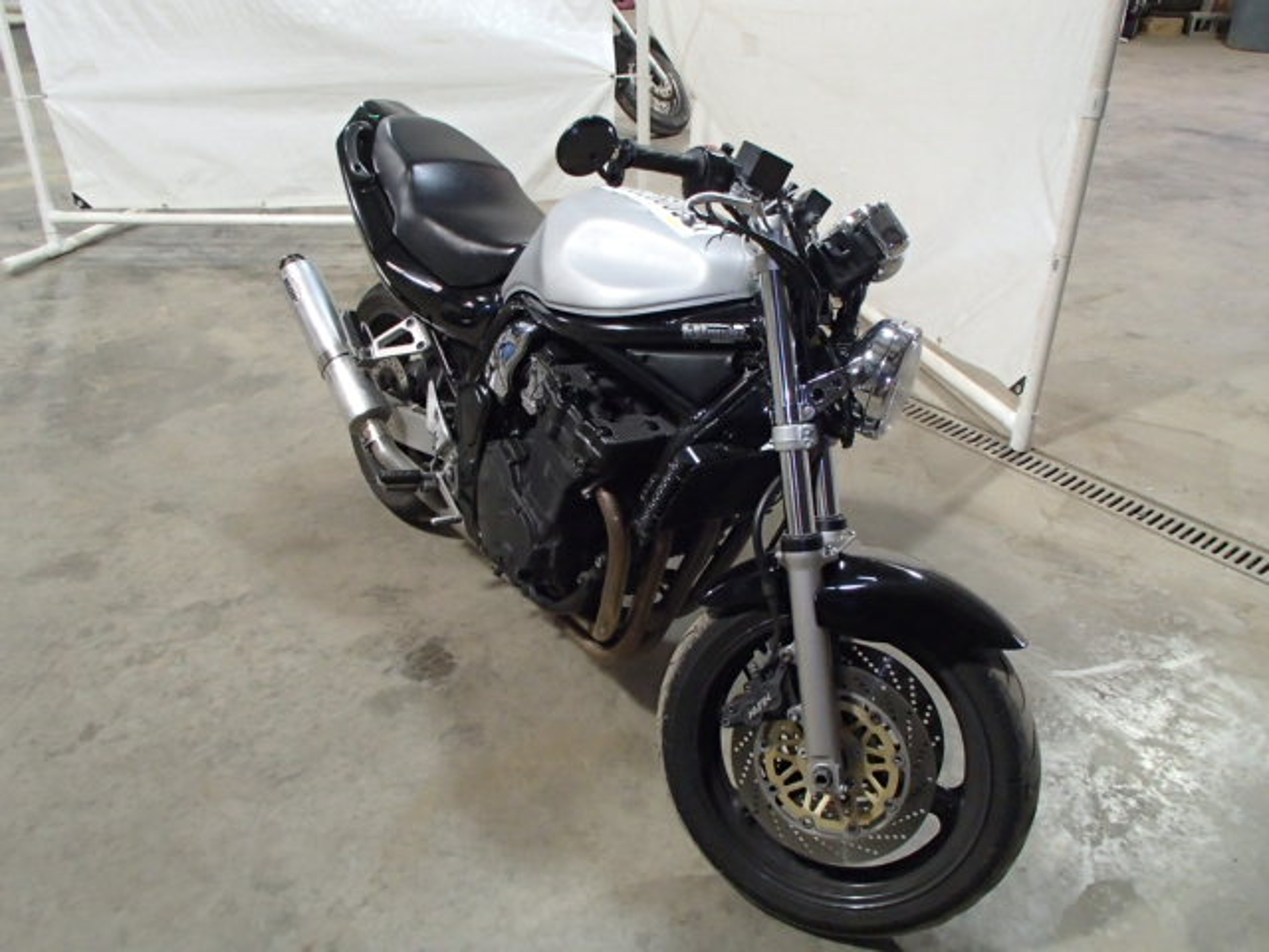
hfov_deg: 63.4
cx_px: 634
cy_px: 476
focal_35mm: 28
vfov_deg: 49.7
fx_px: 1026
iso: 500
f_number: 3.9
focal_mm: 5
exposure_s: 1/30
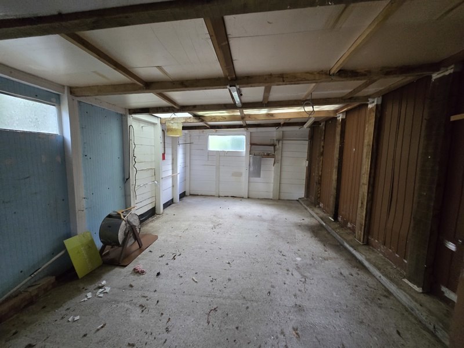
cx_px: 232
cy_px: 174
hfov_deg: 106.2
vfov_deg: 89.9
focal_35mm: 13
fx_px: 174
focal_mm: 2.2
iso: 800
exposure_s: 1/50
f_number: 2.2
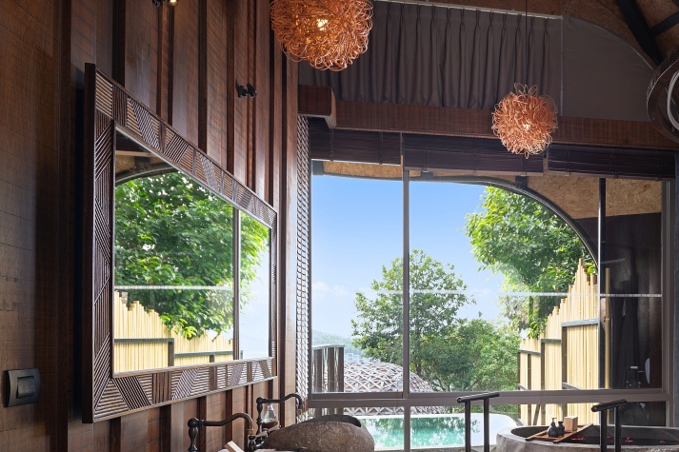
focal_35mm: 32
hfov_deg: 54.0
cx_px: 560
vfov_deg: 39.9
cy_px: 341
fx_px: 603
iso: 320
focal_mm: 19
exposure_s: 1/50
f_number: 8
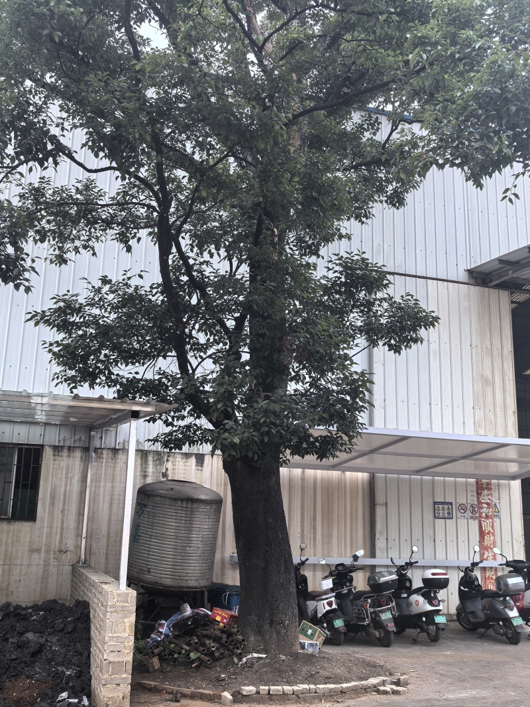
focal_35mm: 35
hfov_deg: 40.7
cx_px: 265
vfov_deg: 52.6
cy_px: 354
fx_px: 715
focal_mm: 5.75
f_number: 2
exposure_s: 1/100
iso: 160
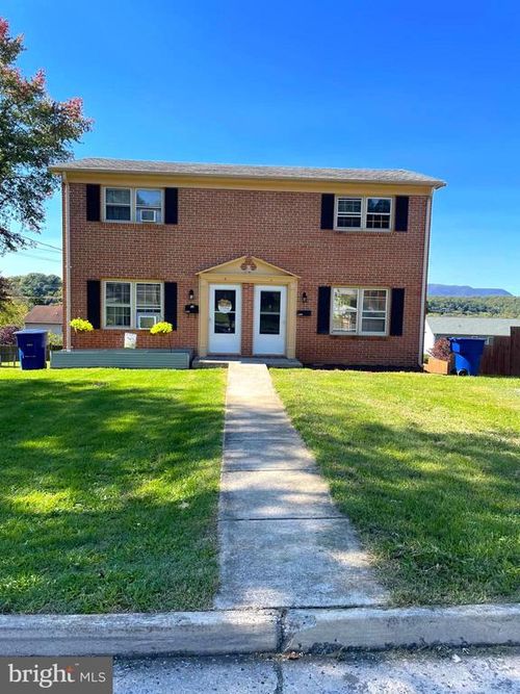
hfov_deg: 53.0
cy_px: 347
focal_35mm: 26
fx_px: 521
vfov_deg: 67.3
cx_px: 260
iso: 32
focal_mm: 4.2
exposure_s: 1/1511
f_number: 1.6
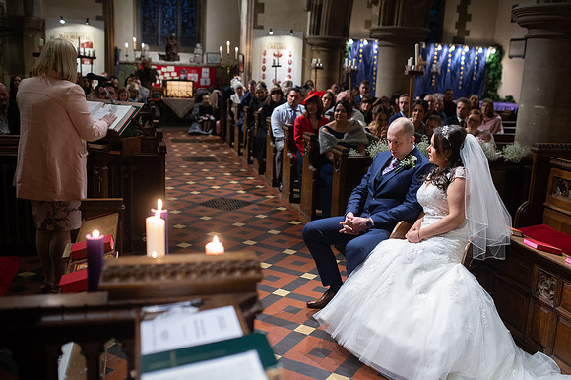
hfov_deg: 52.6
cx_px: 286
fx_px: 578
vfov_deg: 36.4
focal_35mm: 36
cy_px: 190
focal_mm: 35
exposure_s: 1/100
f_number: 2.2
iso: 2000
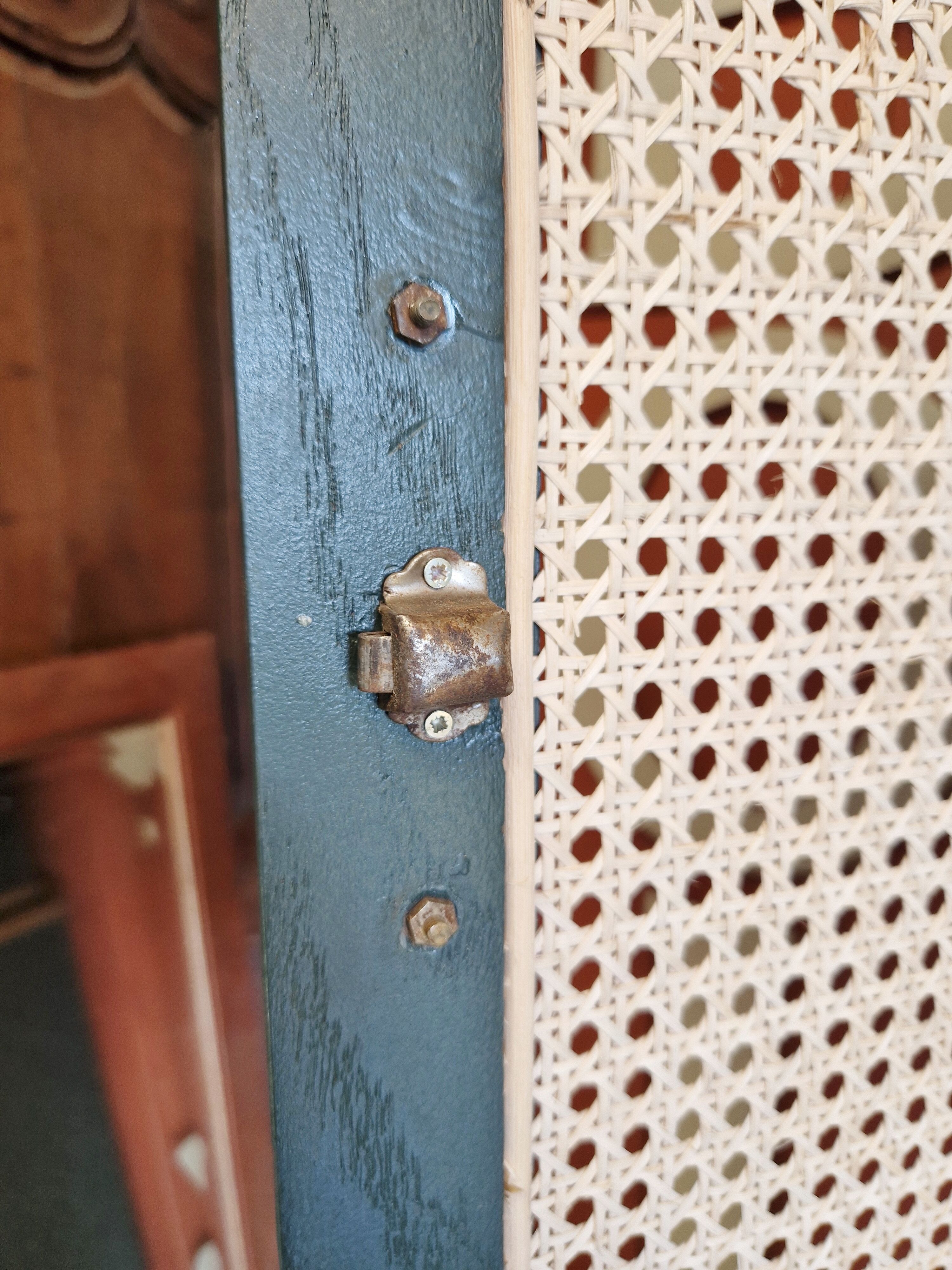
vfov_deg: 73.9
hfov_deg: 58.9
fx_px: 843
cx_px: 476
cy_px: 635
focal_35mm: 23
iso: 50
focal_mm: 5.4
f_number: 1.8
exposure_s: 1/127
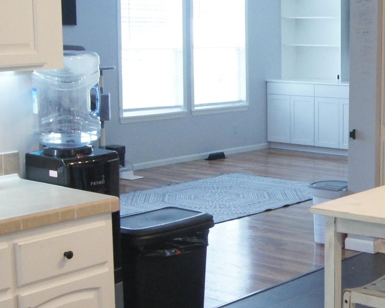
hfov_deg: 25.5
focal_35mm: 71
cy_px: 141
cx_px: 381
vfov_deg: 21.5
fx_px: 809
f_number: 9
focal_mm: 18
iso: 3200
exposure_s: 1/40
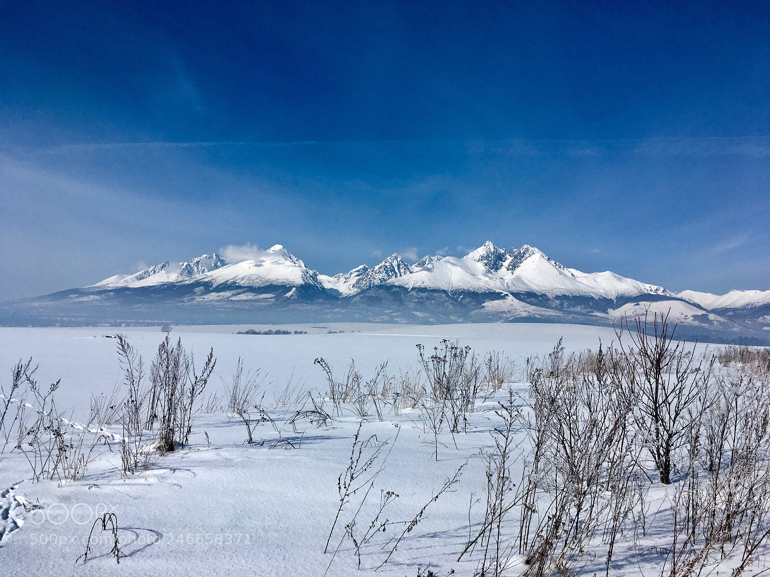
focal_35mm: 29
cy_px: 288
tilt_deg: +4.1
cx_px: 385
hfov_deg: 61.7
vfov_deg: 48.2
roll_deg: -2.7
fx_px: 645
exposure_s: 1/6410
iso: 25
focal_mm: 4.15
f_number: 2.2
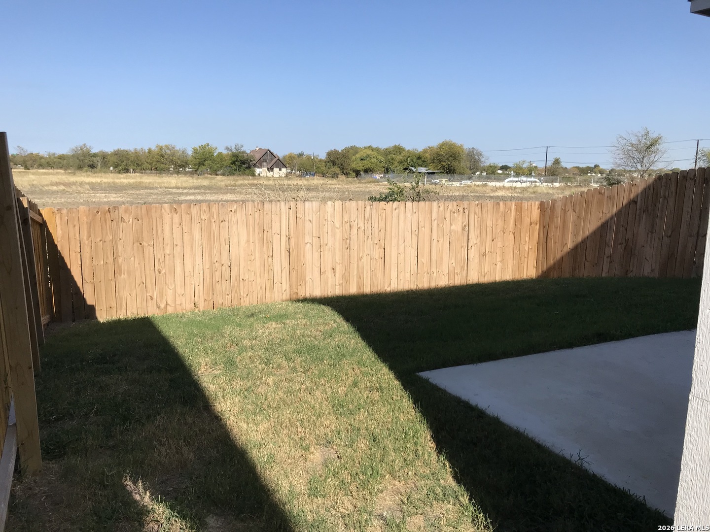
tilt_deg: -9.0
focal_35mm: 28
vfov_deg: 49.7
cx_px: 355
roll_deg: -0.3
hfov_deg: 63.4
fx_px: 574
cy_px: 266
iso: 20
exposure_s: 1/2519
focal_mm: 3.99
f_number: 1.8
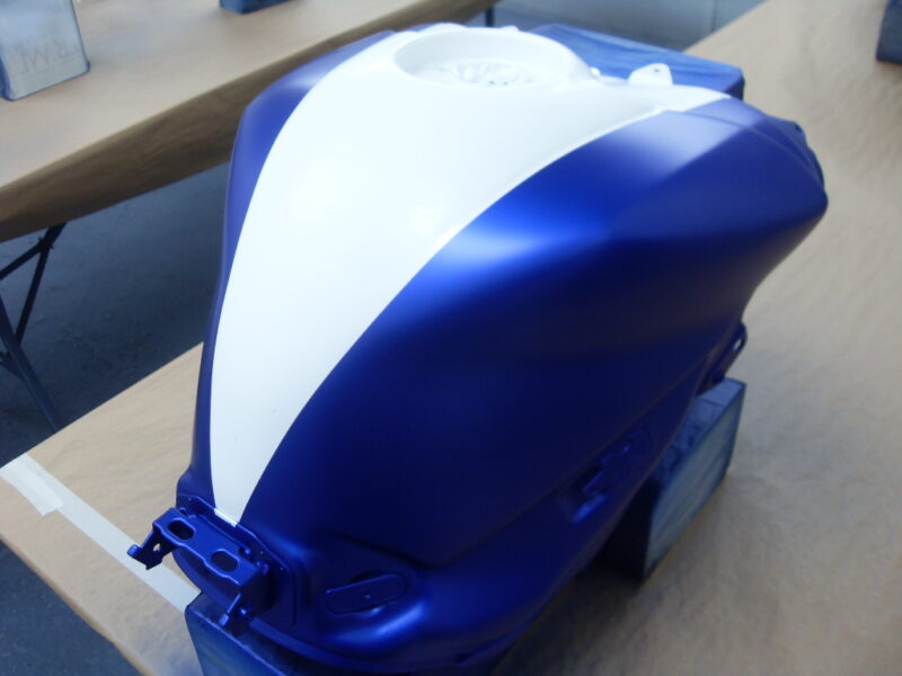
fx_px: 912
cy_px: 338
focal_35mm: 35
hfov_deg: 52.6
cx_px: 451
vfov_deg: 40.7
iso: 100
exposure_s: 1/45
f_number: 2.8
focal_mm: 6.3
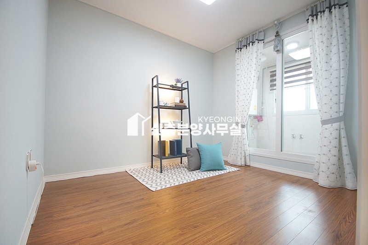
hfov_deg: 95.0
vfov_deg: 72.0
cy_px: 122
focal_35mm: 16
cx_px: 184
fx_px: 169
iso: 800
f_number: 3.5
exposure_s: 1/60
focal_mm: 11
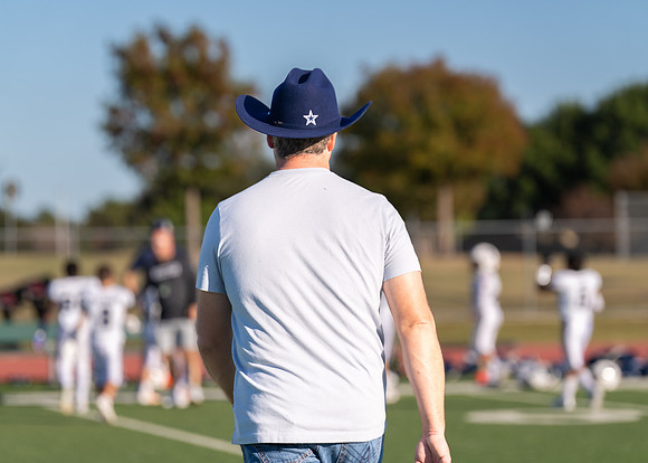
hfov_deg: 10.5
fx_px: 3528
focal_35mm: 192
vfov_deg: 7.5
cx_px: 324
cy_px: 232
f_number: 4
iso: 100
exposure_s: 1/1000
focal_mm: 183
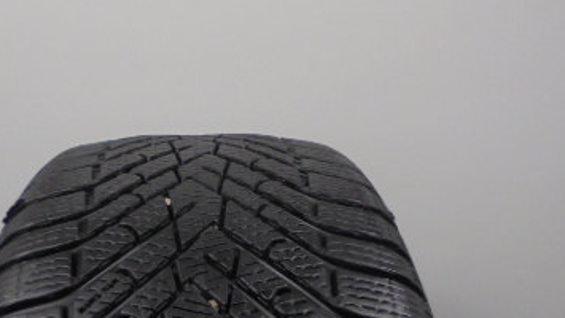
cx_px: 183
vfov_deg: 23.5
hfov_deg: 40.0
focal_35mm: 51
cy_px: 175
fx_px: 764
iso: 100
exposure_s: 1/30
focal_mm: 4.6
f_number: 3.5
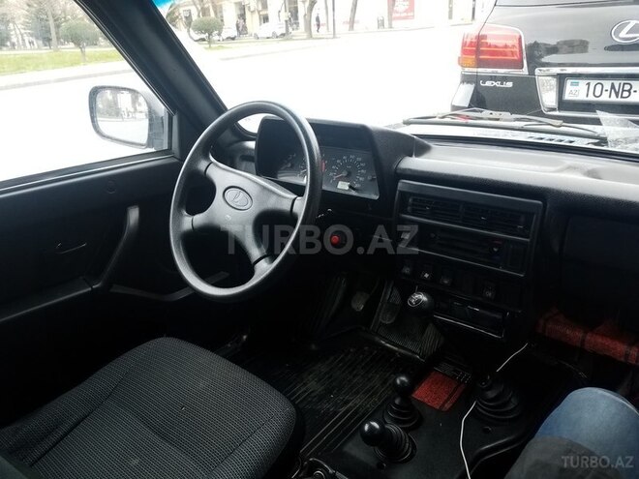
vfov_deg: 53.1
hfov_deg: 67.3
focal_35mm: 26
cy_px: 240
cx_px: 320
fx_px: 480
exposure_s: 1/120
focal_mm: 4.2
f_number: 1.7
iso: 50
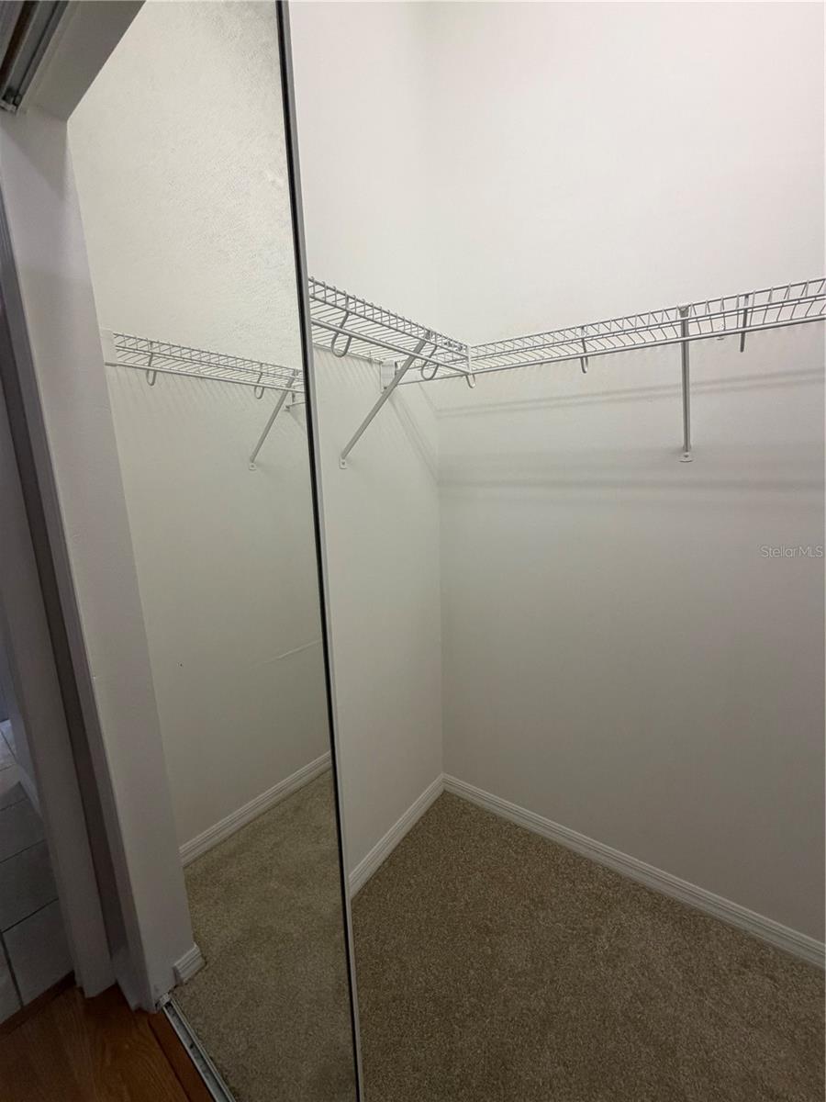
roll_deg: +1.1
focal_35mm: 14
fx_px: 445
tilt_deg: -11.2
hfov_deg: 85.7
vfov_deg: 102.1
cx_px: 413
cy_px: 551
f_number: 2.2
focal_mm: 2.22
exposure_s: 1/120
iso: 250
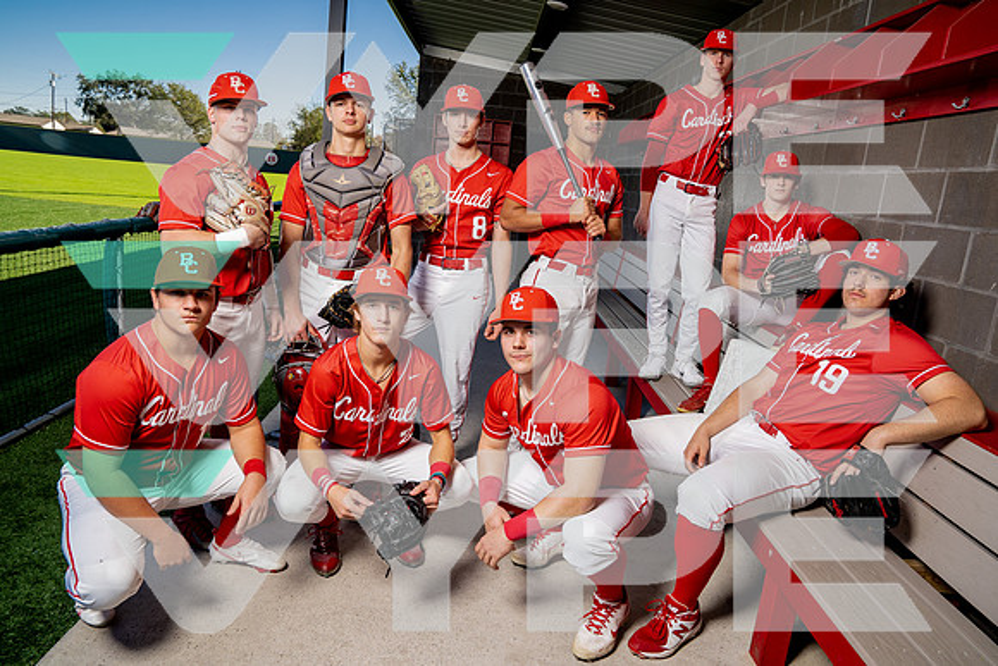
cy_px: 333
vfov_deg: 53.2
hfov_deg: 73.7
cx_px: 499
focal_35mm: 24
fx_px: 665
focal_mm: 24
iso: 200
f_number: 8
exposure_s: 1/250
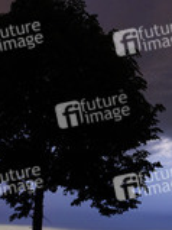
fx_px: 524
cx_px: 112
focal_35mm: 79
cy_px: 148
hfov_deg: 18.6
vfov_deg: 24.6
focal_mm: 29
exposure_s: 2.5
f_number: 2.8
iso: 1000
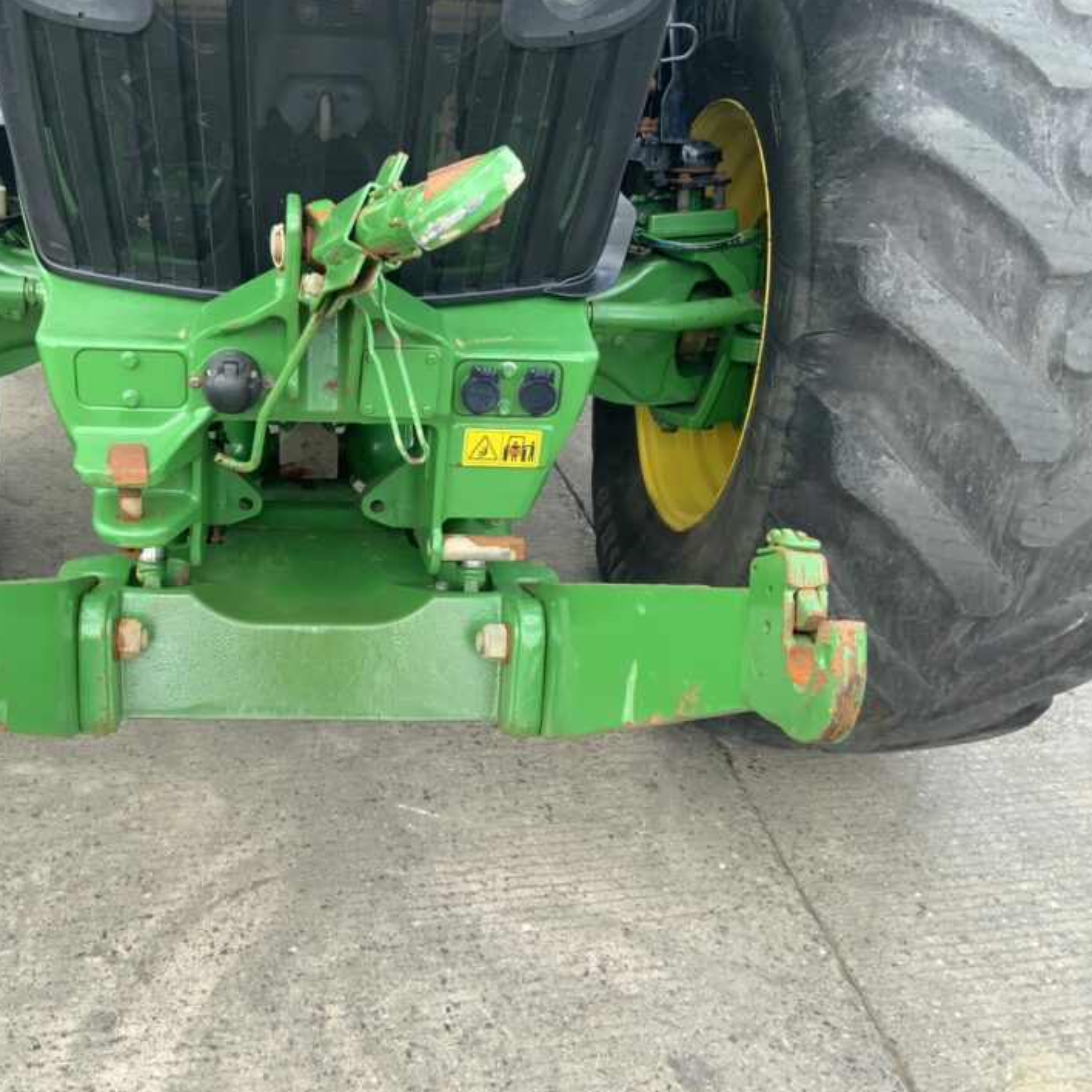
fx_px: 1321
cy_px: 561
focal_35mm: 37
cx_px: 362
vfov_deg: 44.9
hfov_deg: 44.3
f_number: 1.8
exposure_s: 1/179
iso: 16
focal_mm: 3
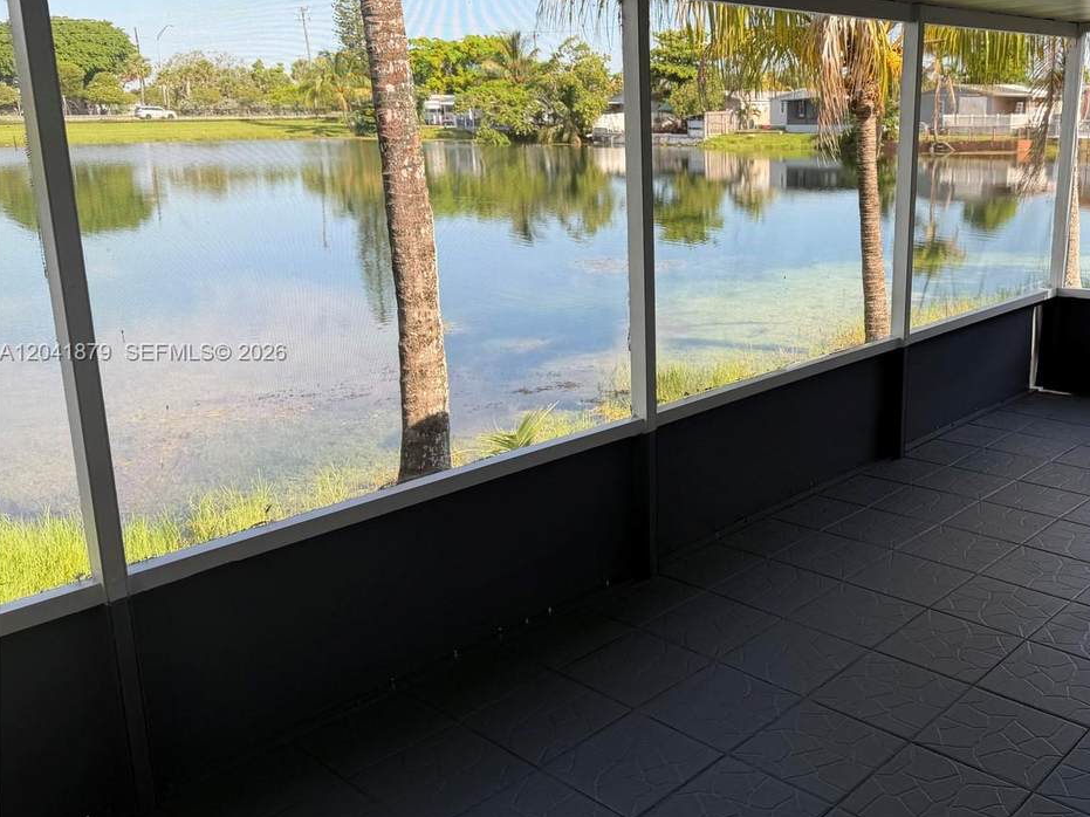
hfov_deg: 54.0
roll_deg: -1.8
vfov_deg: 42.8
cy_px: 353
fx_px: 1039
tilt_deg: -11.9
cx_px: 743
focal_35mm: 33
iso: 80
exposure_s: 1/868
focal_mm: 6.76
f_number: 1.78
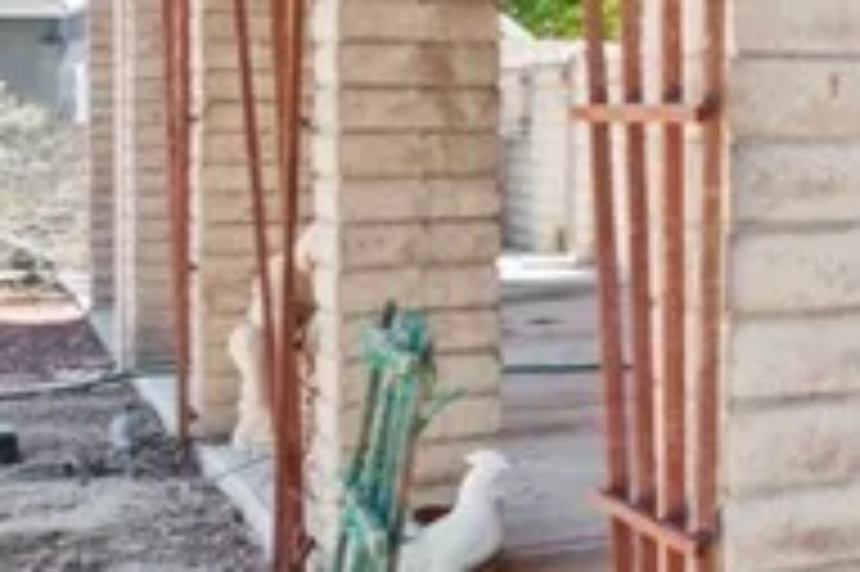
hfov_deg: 13.6
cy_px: 115
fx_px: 2053
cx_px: 2233
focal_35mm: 86
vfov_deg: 15.8
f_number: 9
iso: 200
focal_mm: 16
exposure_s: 1/2.5
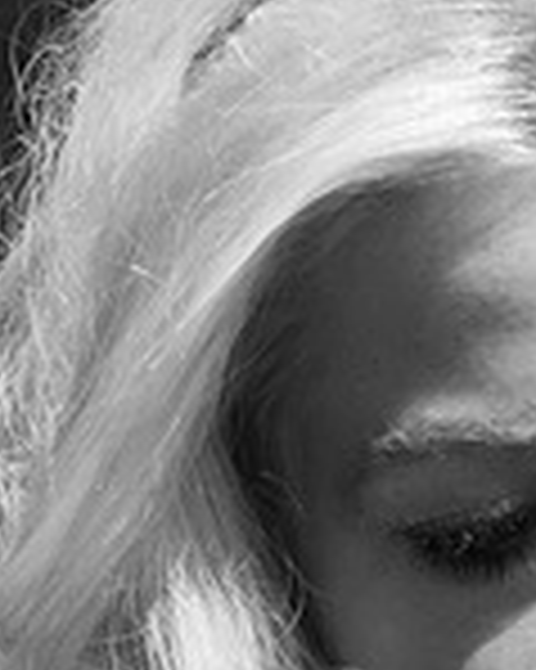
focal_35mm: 162
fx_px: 3216
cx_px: 559
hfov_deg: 9.5
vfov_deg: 10.9
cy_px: 1347
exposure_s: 1/2198
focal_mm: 4.15
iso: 25
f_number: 2.2
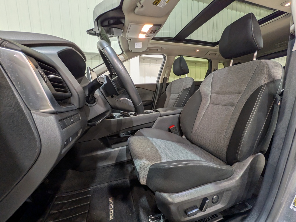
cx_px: 148
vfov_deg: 85.7
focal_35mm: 14
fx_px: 120
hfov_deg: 102.1
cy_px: 111
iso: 103
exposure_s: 1/40
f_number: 2.2
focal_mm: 1.83
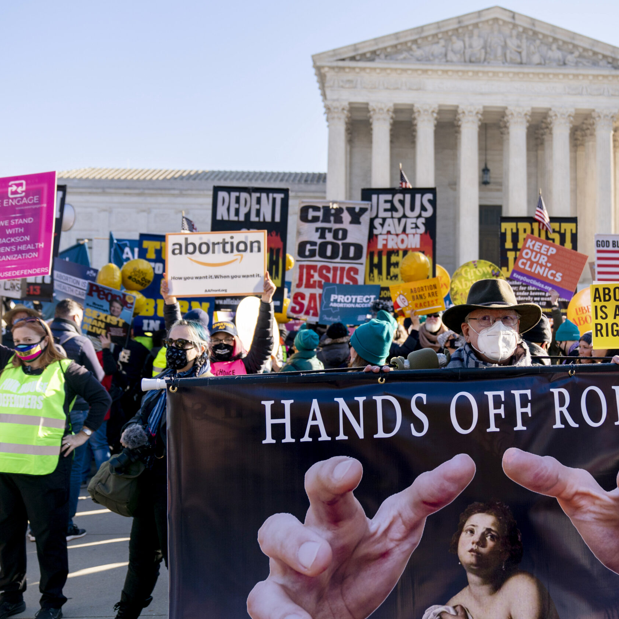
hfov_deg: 41.7
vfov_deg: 42.8
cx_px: 455
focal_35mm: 39
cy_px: 313
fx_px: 789
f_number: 3.5
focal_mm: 30
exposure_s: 1/1000
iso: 160
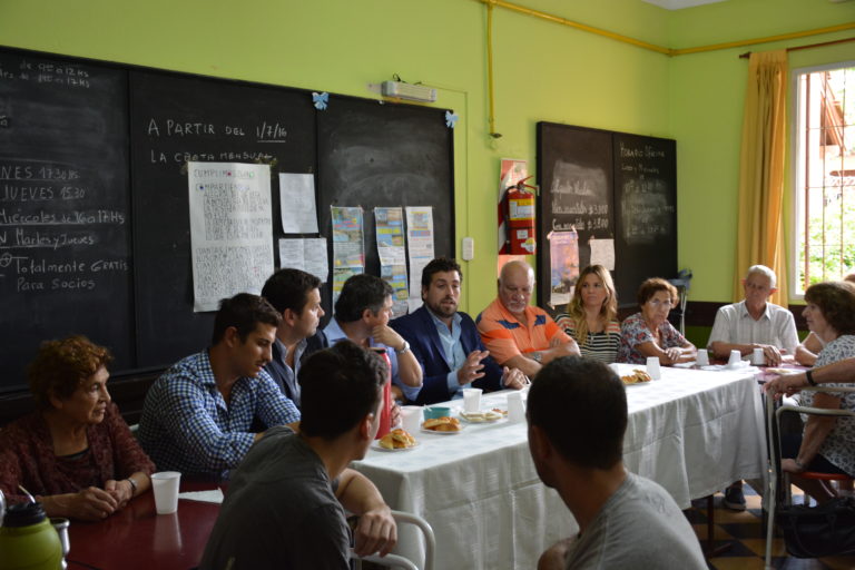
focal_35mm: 40
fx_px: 962
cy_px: 285
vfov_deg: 33.0
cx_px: 428
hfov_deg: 47.9
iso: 800
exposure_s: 1/50
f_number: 4
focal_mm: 27
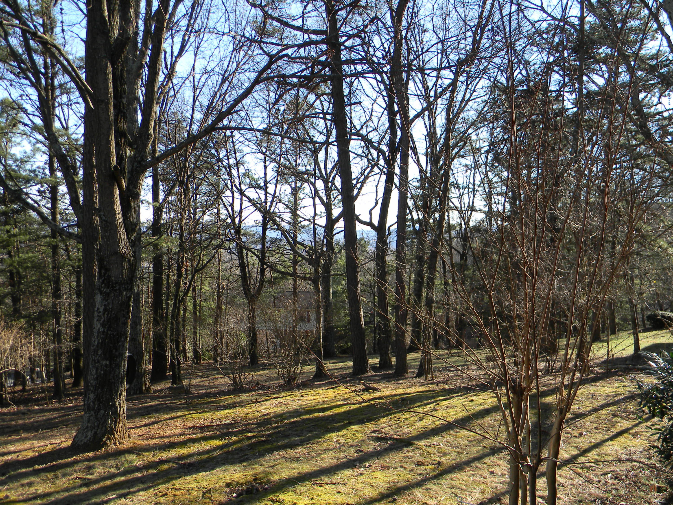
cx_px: 336
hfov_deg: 51.4
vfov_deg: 39.7
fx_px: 700
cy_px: 252
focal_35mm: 36
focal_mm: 6.4
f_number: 3.7
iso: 80
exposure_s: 1/186
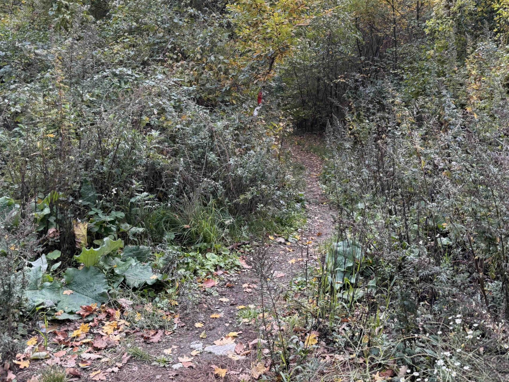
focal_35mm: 36
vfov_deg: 39.1
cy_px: 124
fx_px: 529
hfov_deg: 51.3
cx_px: 277
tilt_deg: -14.0
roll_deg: -2.8
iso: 125
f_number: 1.78
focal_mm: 6.76
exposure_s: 1/156
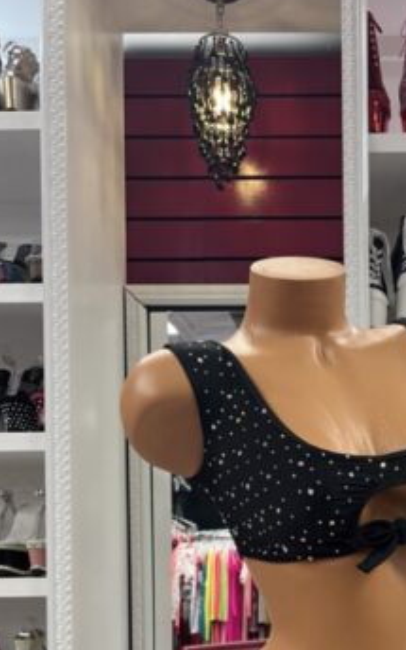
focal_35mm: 48
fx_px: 850
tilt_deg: +0.7
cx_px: 387
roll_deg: +1.2
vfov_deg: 39.5
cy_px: 557
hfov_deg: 25.8
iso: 125
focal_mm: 5.7
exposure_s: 1/60
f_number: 1.5
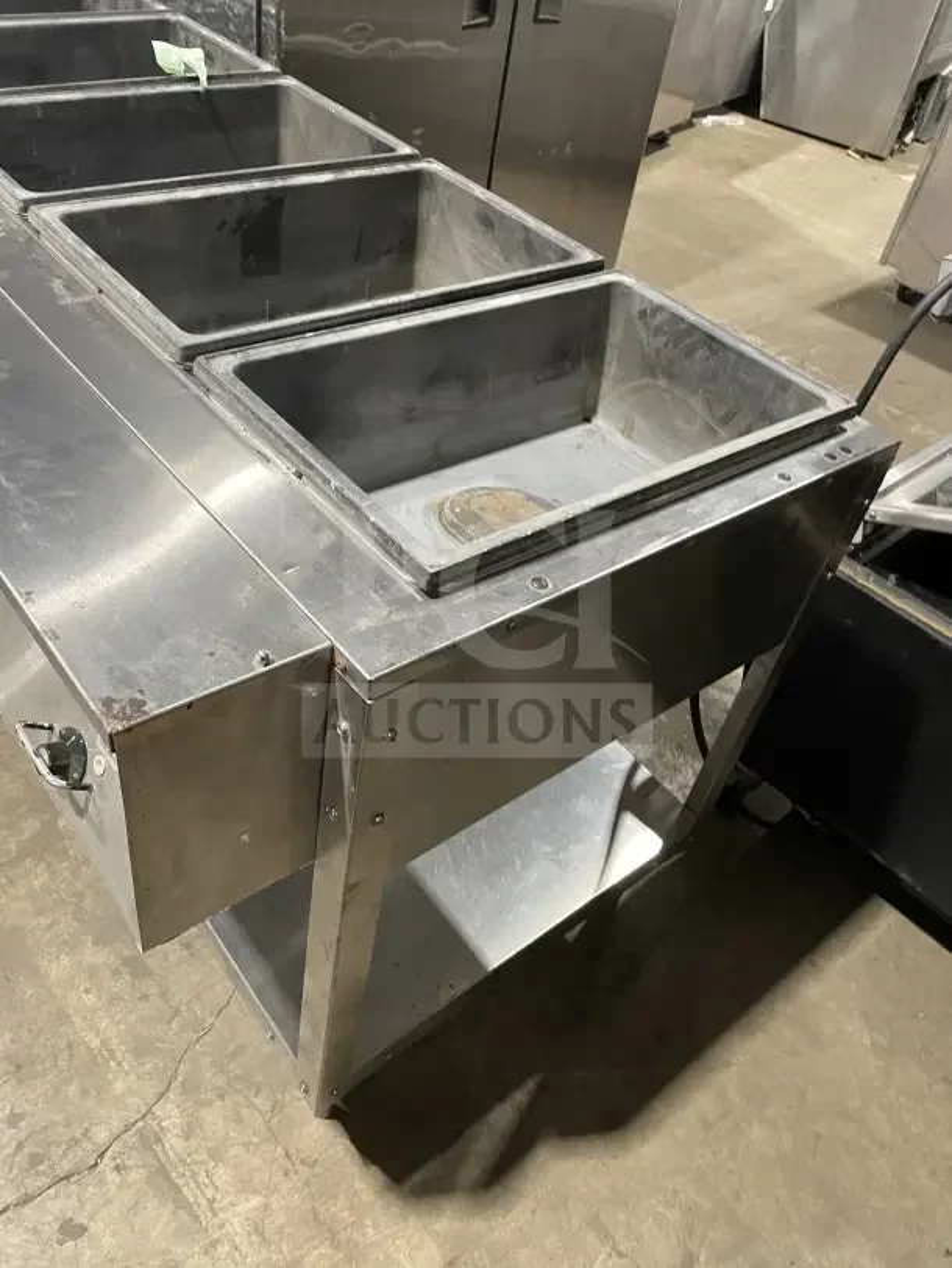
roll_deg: -10.7
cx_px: 476
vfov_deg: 67.3
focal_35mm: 26
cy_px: 634
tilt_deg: -40.7
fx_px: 953
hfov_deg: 53.1
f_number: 1.6
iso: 400
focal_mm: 4.2
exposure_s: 1/60
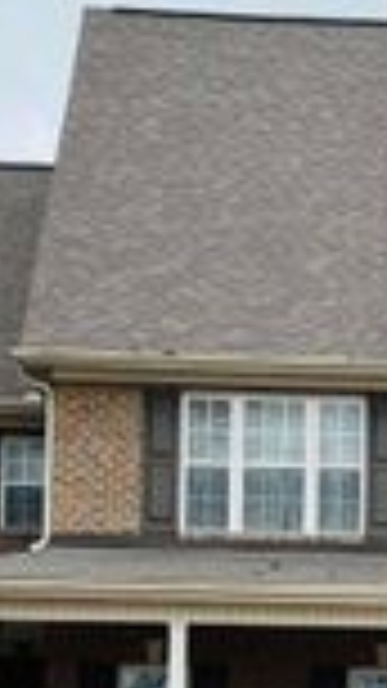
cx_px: 855
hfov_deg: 6.8
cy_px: 515
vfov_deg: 12.6
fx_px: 3121
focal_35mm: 171
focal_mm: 6.76
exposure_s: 1/1869
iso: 64
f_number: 1.78
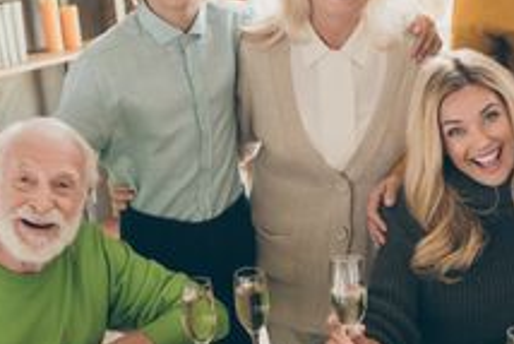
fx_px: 1172
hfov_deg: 24.3
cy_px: 150
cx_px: 418
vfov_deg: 16.7
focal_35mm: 82
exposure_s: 1/80
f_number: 2.8
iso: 500
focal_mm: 27
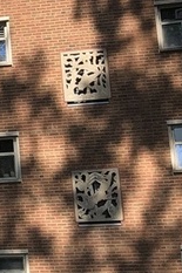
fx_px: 1025
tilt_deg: +13.9
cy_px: 88
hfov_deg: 9.0
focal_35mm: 135
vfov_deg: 15.2
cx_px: -278
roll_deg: +3.2
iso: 20
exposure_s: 1/1156
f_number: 1.8
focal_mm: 4
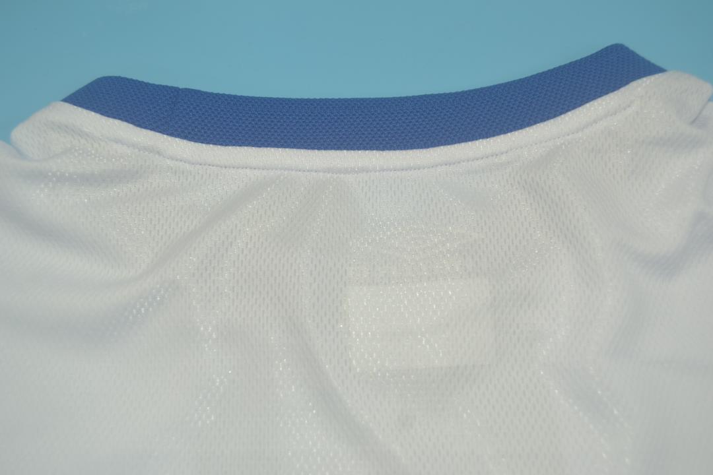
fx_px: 772
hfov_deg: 49.6
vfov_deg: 34.2
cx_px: 356
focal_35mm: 39
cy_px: 238
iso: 200
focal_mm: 26
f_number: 4.2
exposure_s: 1/125
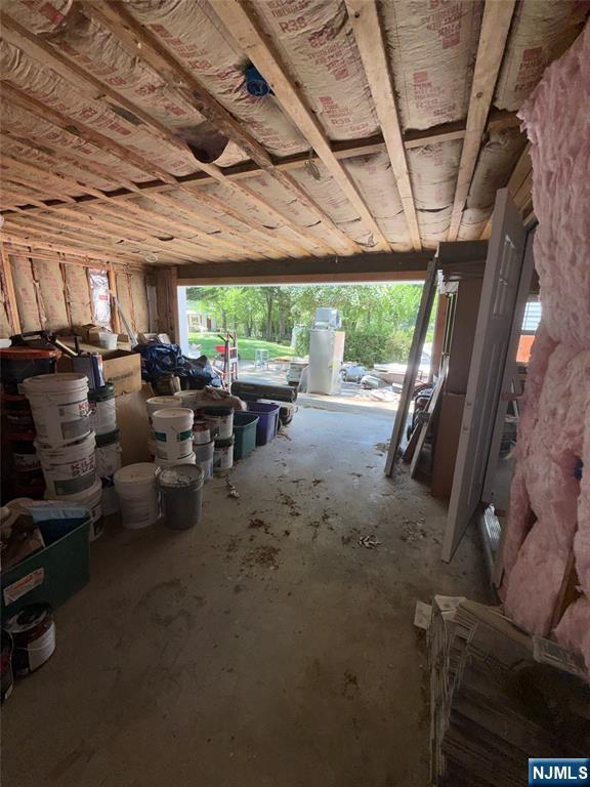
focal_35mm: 14
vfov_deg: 102.1
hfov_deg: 85.7
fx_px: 318
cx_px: 295
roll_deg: -2.1
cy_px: 394
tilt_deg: -13.2
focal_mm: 2.22
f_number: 2.2
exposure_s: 1/122
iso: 32
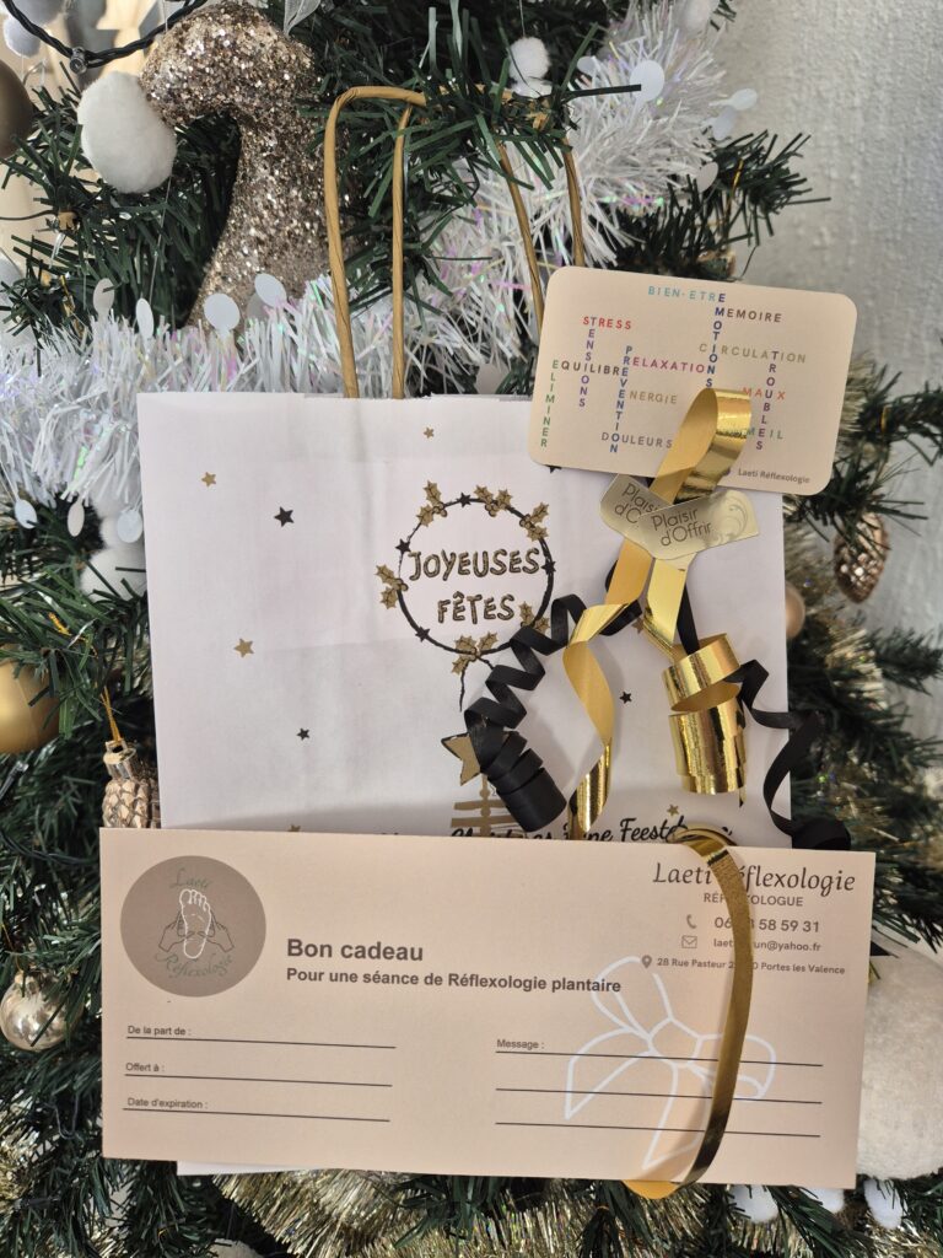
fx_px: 835
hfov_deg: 58.9
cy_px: 629
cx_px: 472
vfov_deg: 73.9
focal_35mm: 23
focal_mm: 5.4
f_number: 1.8
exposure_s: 1/100
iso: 250
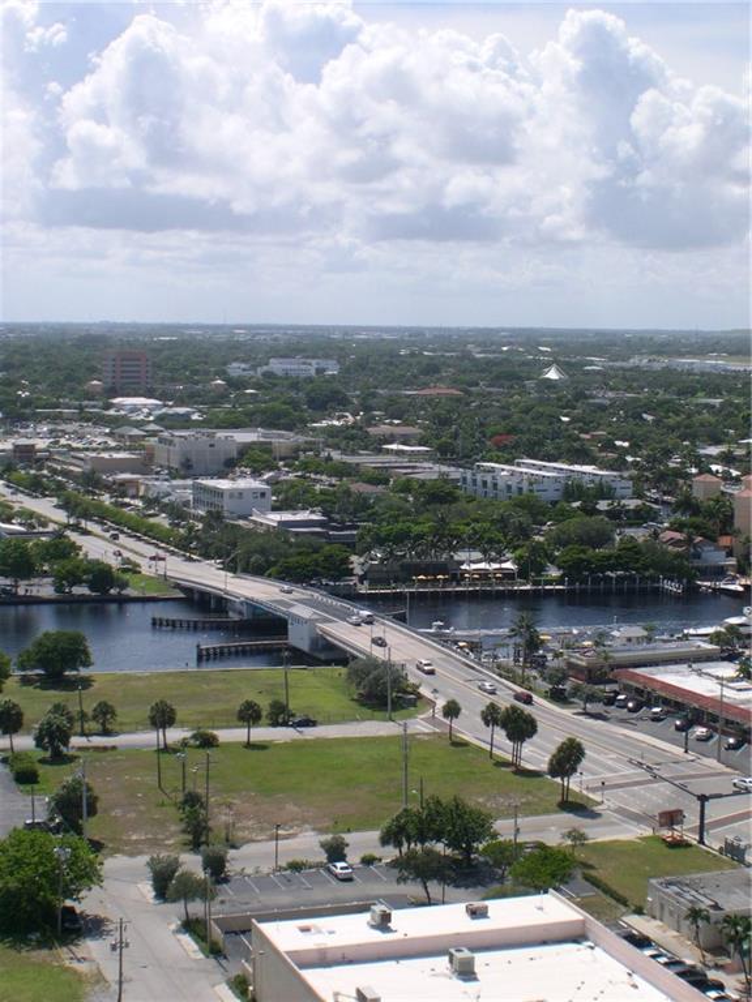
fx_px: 2810
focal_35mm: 97
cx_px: 376
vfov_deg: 20.2
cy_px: 501
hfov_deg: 15.2
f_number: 12.4
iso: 100
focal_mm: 20.5
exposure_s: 1/98.1
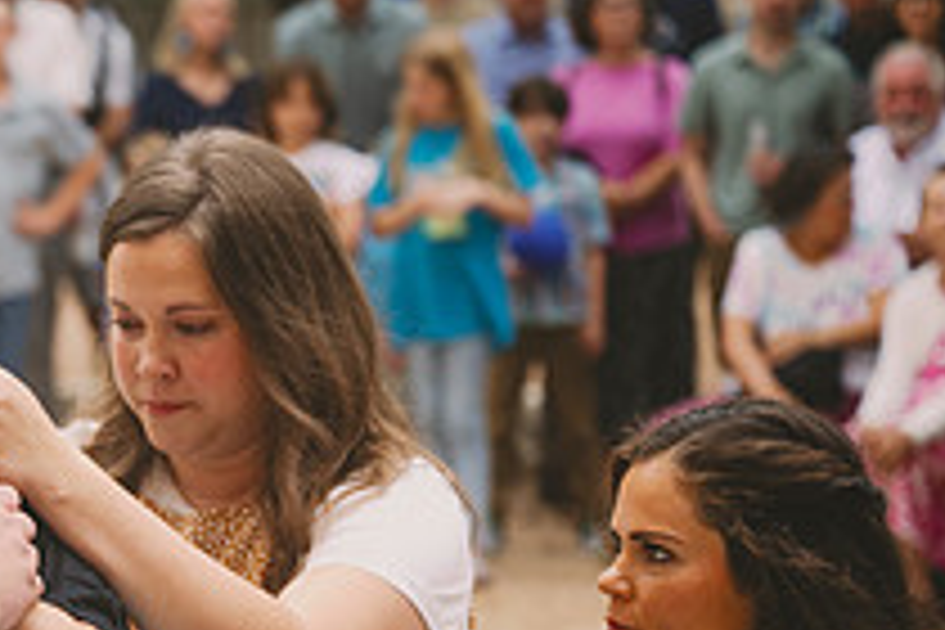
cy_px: 529
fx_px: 4935
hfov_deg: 10.8
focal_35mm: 188
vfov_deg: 7.3
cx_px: -112
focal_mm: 68
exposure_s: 1/640
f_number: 2.8
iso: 160
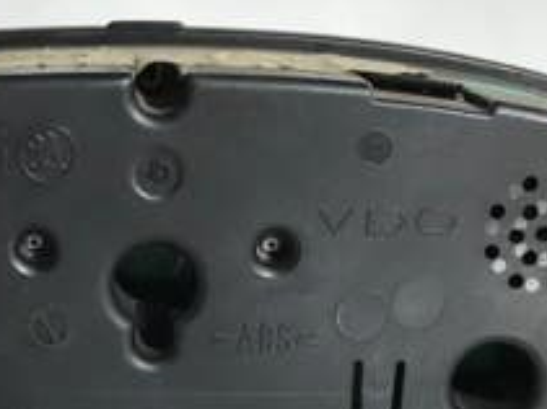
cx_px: 132
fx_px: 1342
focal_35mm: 85
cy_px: 427
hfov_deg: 22.8
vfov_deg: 16.9
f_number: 1.8
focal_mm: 3.99
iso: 25
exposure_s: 1/100
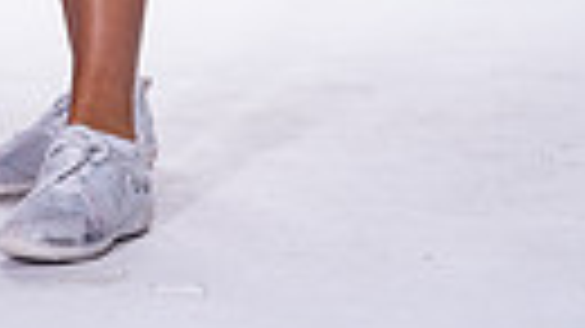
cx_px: 50
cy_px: -647
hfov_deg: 5.2
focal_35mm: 416
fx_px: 6450
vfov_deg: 2.9
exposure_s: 1/250
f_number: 5.6
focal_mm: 115
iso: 640
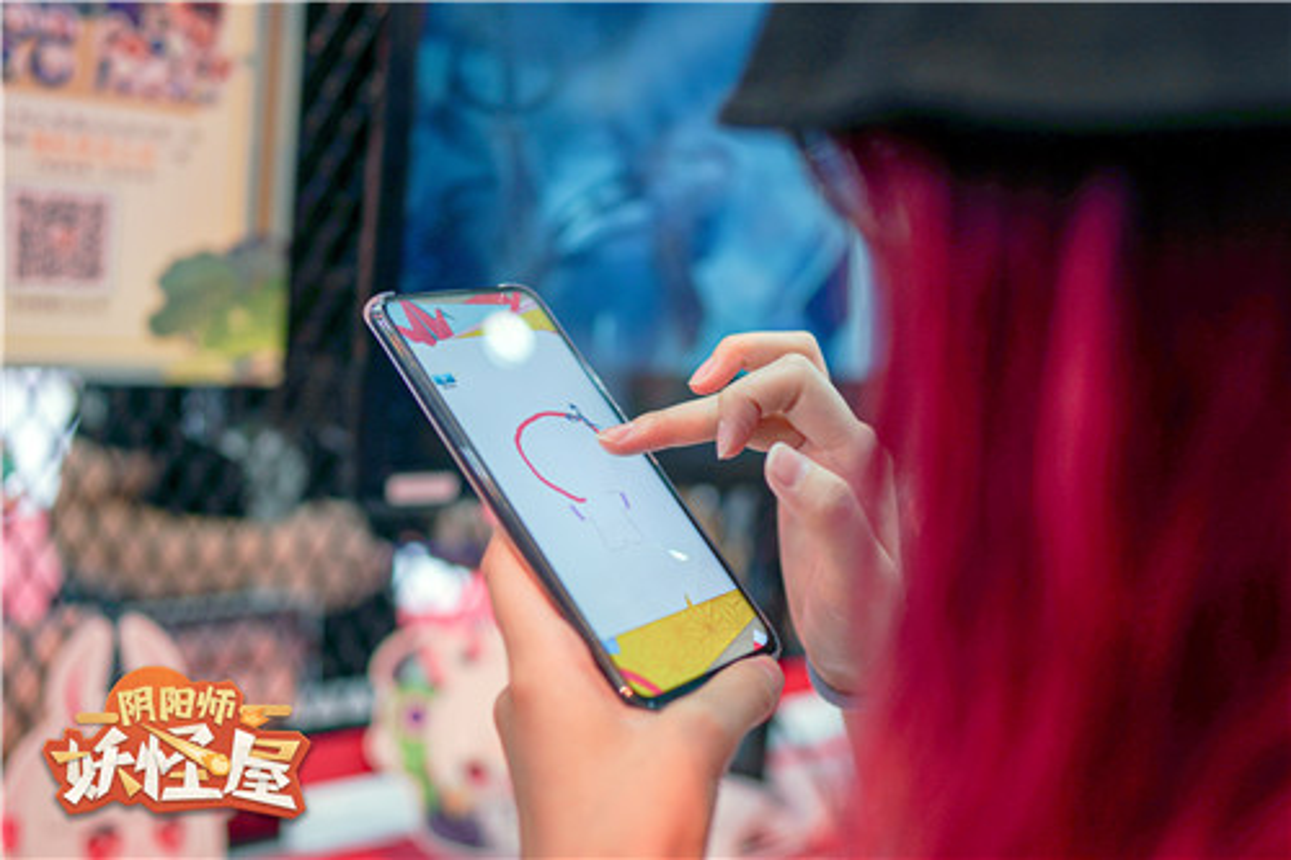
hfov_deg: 53.1
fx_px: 1291
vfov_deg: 36.8
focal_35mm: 36
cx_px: 646
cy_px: 430
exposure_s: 1/320
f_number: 1.4
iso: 100
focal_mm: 24
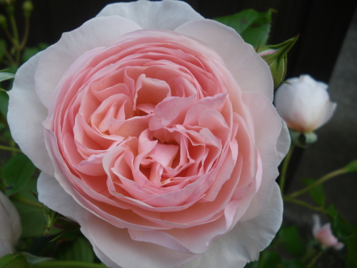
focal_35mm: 36
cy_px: 134
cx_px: 178
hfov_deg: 51.4
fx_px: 371
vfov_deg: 39.7
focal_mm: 6.3
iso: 64
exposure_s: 1/320
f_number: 3.5
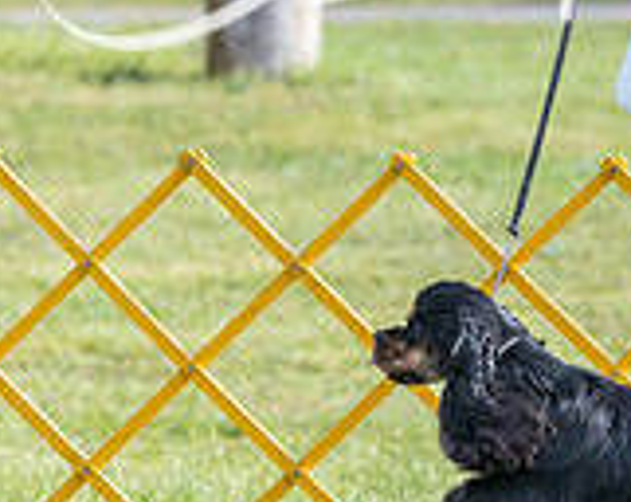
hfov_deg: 2.9
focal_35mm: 658
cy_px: 120
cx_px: 604
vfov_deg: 2.3
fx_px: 12259
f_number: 5.6
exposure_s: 1/1250
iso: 800
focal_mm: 194
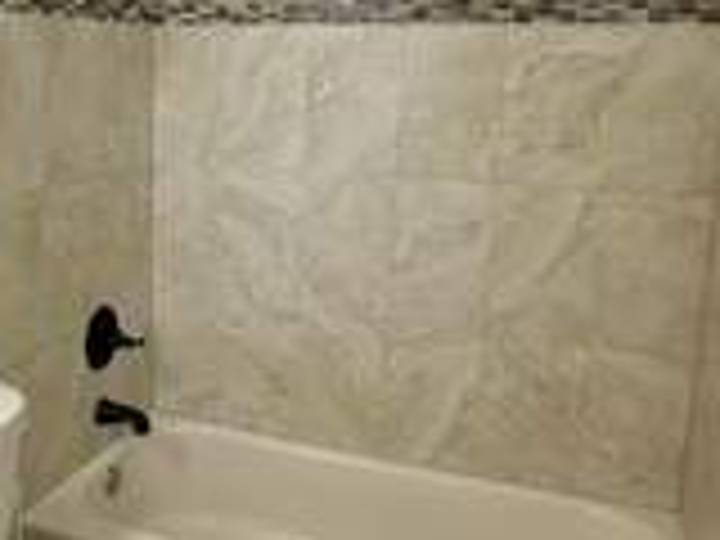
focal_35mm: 42
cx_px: 180
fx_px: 874
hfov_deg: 43.4
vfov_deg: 34.2
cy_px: 200
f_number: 2.2
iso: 100
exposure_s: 1/120
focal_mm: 2.22
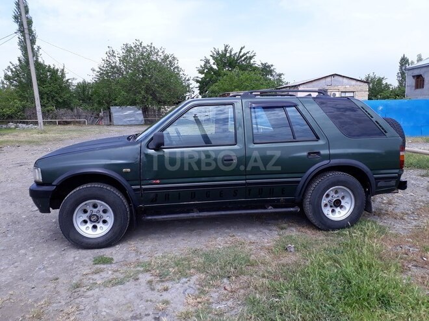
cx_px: 214
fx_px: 335
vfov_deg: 51.4
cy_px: 160
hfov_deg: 65.3
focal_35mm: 27
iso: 40
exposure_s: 1/956
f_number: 1.9
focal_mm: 3.6
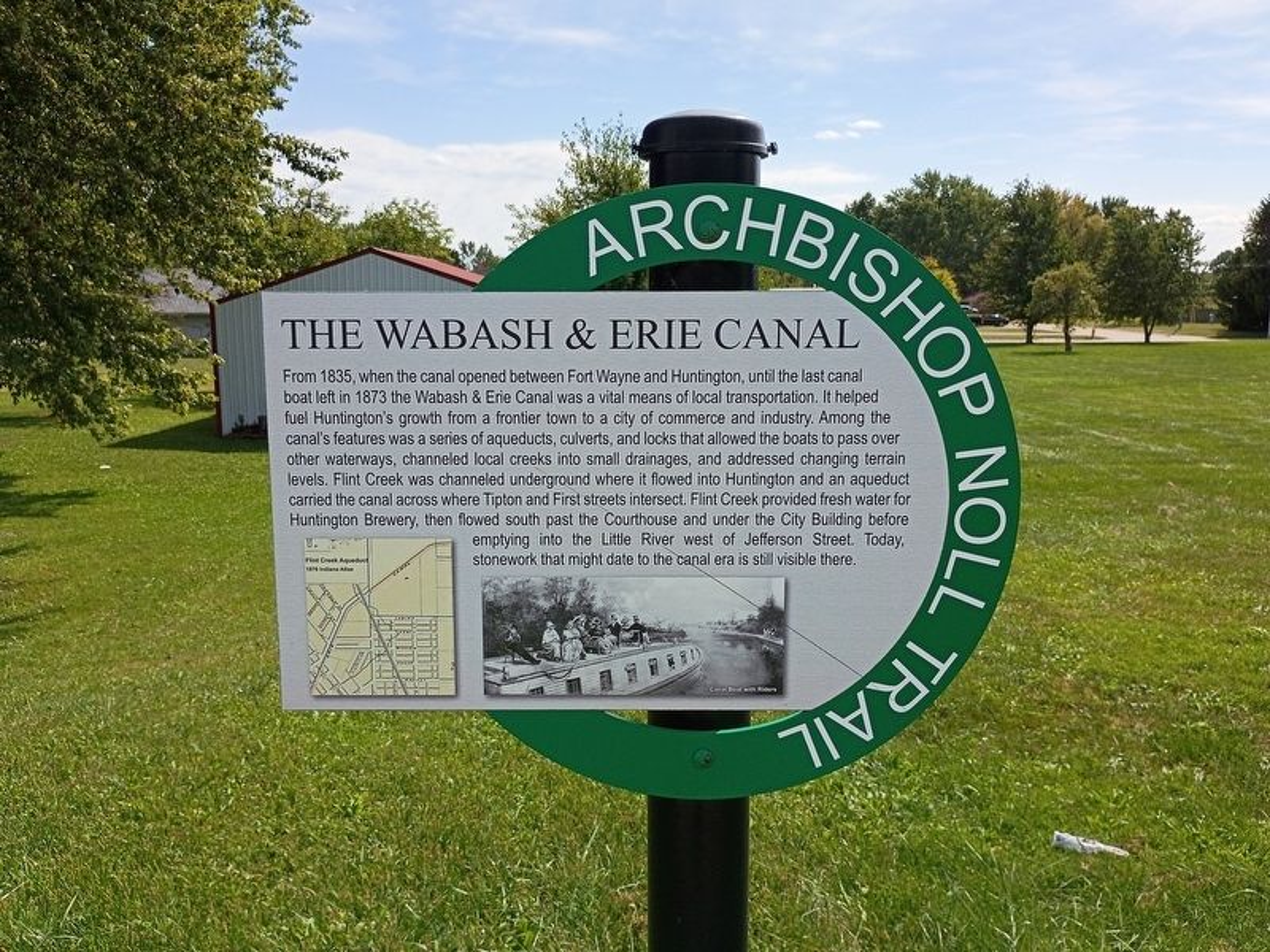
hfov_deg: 61.7
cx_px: 635
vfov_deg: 48.2
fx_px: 1064
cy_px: 476
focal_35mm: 29
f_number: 1.8
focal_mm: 4.27
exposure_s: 1/1401
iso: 100
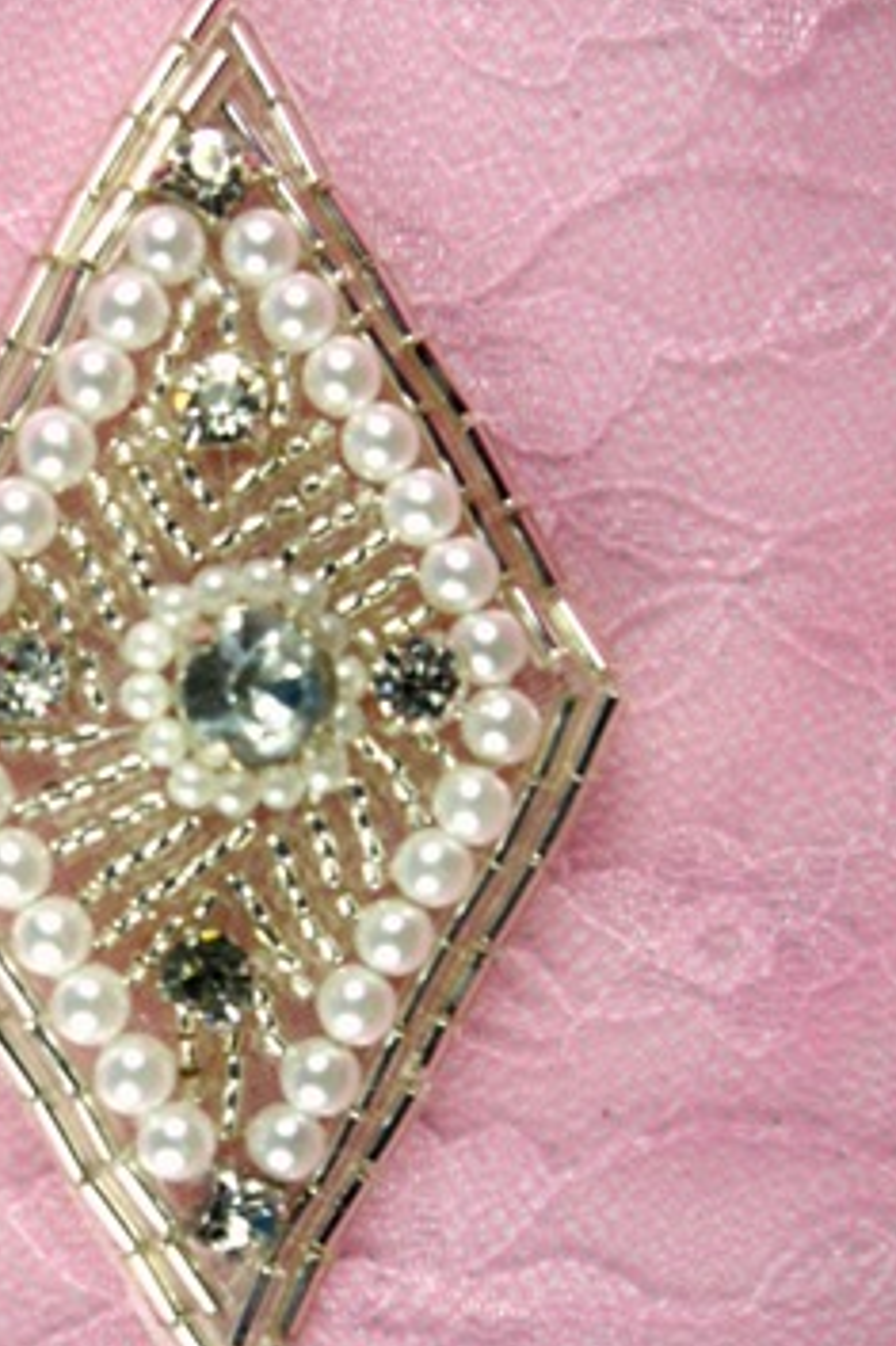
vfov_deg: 37.5
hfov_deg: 25.2
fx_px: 1980
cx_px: 219
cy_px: 744
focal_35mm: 53
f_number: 4.1
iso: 80
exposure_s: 1/500
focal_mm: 6.5
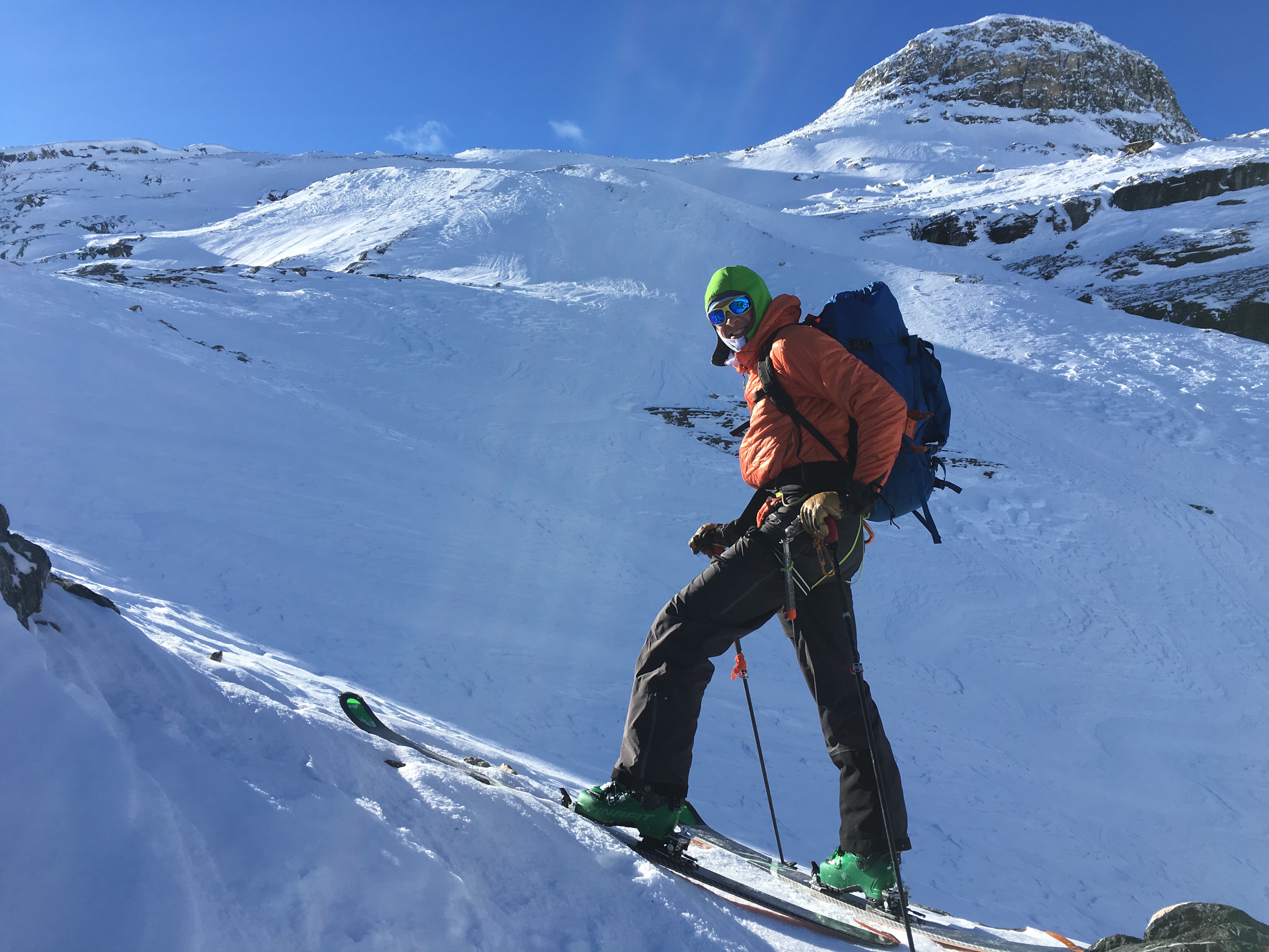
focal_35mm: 29
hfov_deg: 61.7
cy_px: 476
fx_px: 1063
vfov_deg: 48.2
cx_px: 634
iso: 25
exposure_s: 1/1748
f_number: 2.2
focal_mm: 4.15
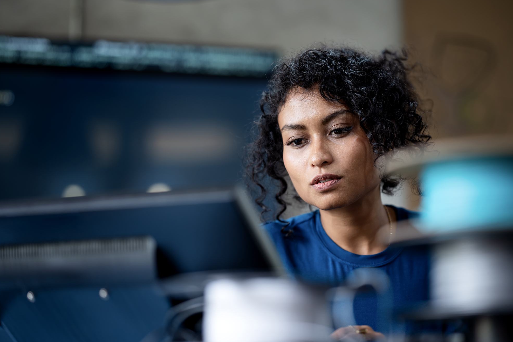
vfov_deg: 15.9
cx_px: 256
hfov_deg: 23.6
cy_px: 169
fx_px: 1225
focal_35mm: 86
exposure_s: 1/160
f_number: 2
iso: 320
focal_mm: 85
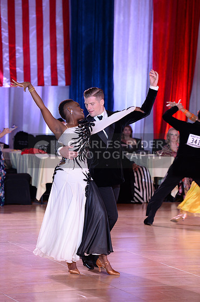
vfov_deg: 14.7
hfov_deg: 9.8
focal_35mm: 140
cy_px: 151
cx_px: 100
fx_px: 1170
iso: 2000
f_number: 4.5
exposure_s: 1/250
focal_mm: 140
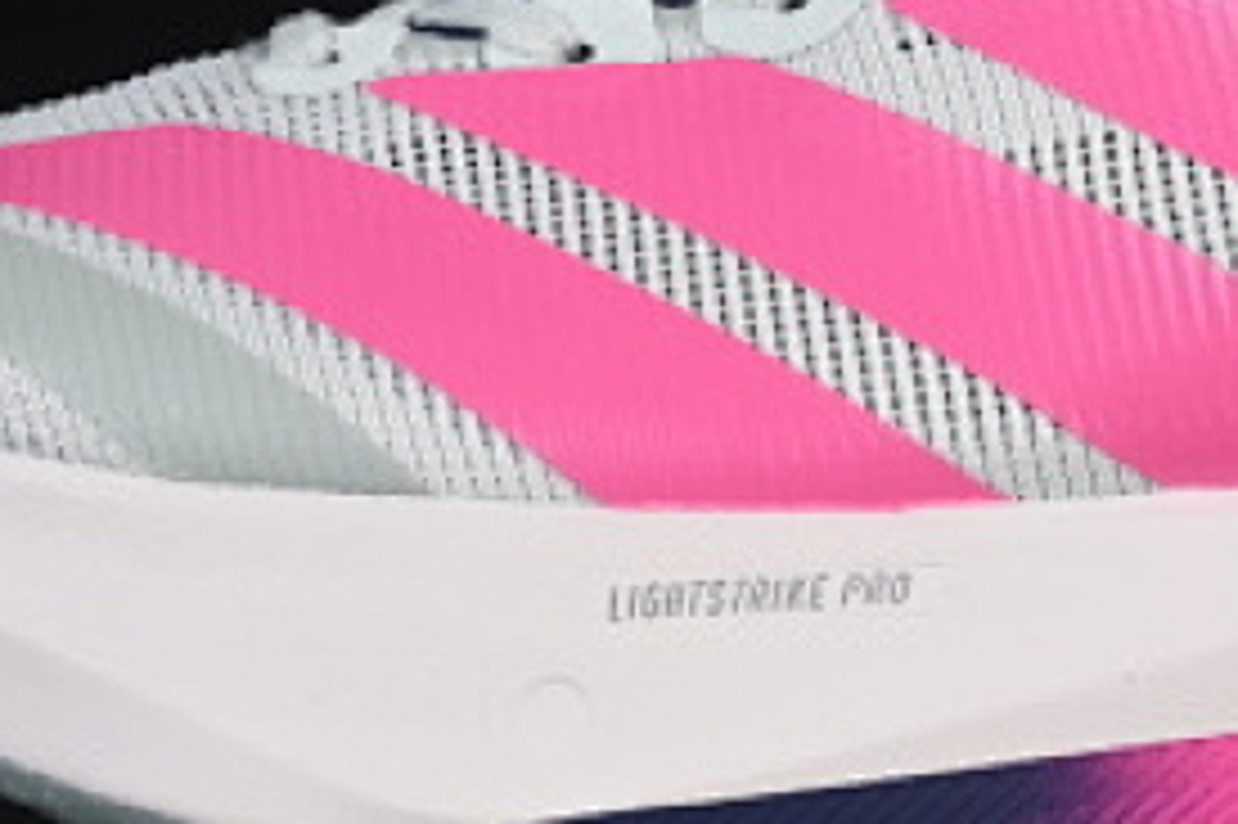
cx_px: 1121
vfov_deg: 4.6
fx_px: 10138
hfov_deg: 7.0
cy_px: -68
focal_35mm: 295
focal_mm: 50
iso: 160
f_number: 8
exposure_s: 1/80
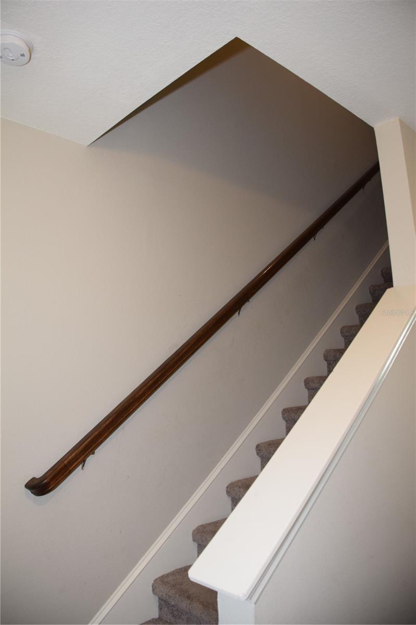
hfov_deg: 47.9
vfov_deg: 67.4
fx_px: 468
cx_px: 208
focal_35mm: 27
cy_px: 312
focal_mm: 18
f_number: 4.5
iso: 800
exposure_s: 1/80
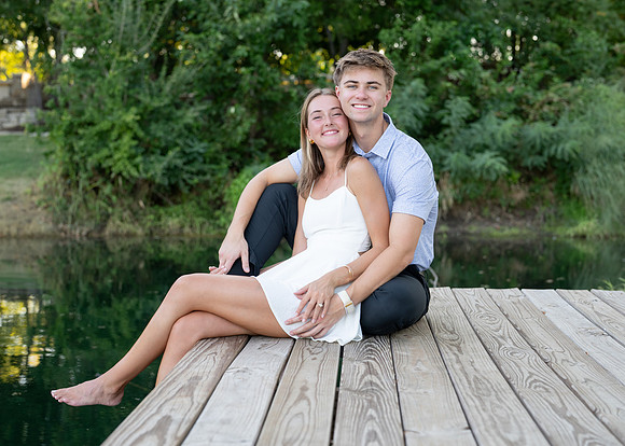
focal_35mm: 57
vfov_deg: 24.8
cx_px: 335
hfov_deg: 34.2
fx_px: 1016
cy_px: 219
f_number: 2.8
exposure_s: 1/250
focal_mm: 50
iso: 250
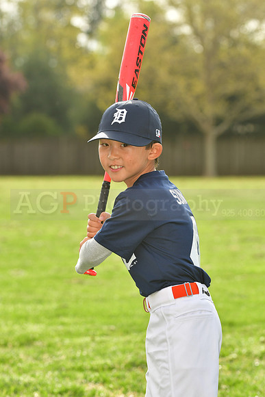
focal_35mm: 180
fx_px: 1986
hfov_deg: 7.6
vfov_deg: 11.4
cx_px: 132
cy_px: 198
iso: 200
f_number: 5
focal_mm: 120
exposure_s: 1/640
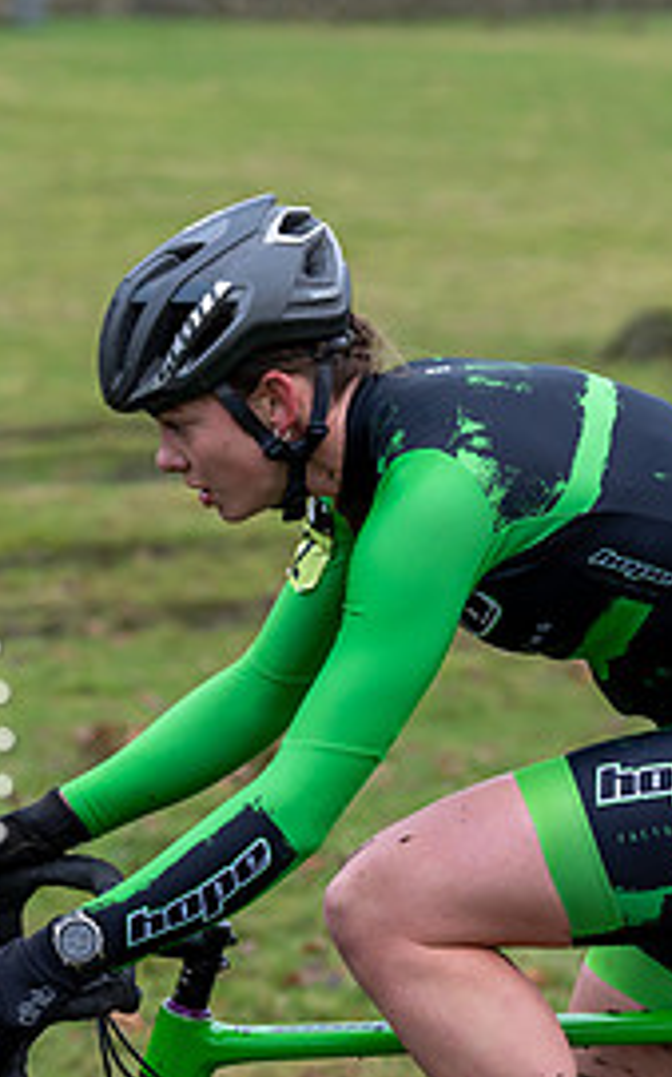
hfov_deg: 8.6
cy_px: 542
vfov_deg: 13.7
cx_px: 258
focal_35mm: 153
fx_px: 4490
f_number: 3.2
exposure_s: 1/1000
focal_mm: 70
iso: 1250
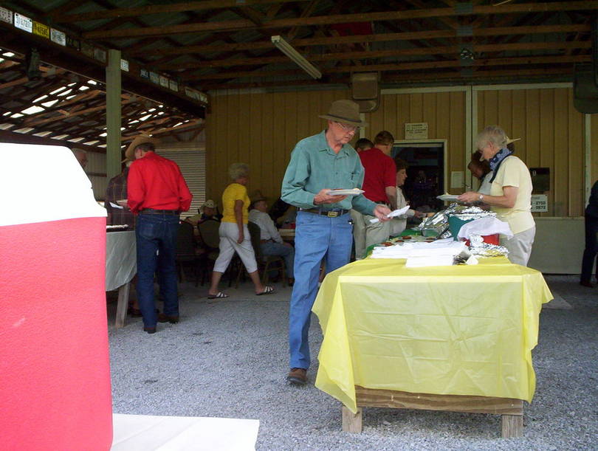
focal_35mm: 38
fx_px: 658
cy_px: 226
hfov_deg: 48.9
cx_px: 299
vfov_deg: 37.8
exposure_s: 1/60
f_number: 4.5
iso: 140
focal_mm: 4.99
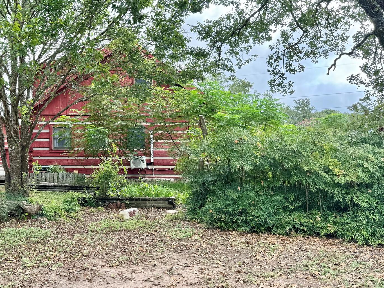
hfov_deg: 49.6
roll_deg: -0.7
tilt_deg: +3.5
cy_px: 123
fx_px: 399
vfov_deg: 39.6
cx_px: 102
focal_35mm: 36
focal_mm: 6.76
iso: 80
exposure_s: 1/853
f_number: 1.78
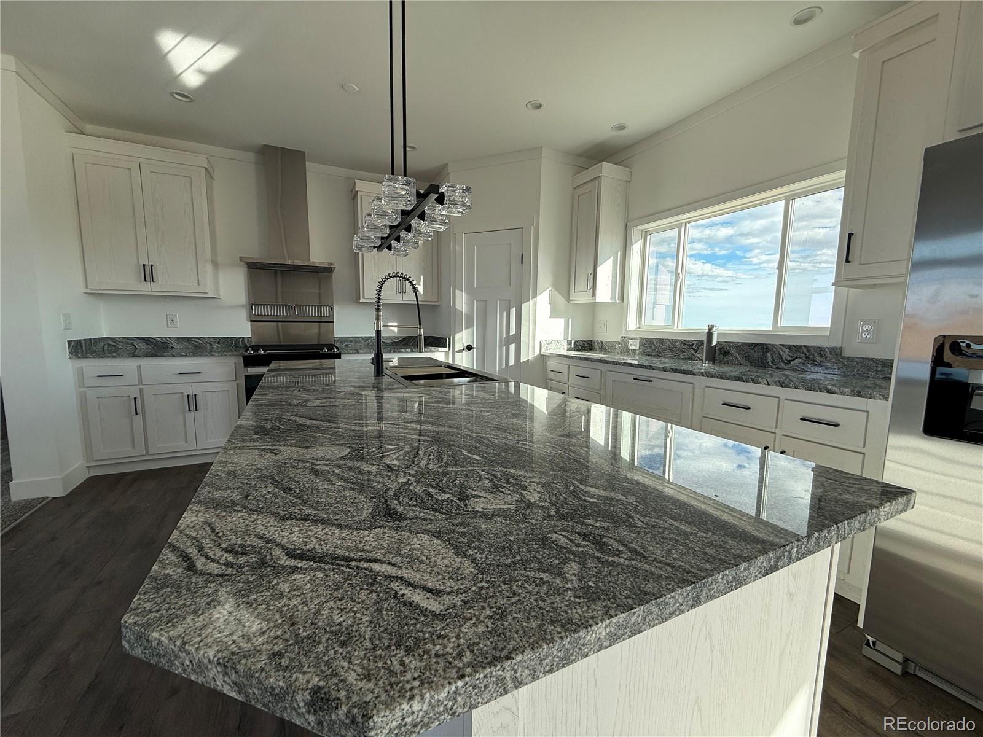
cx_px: 492
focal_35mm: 14
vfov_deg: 85.7
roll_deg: -1.1
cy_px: 368
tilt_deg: -5.9
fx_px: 398
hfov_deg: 102.1
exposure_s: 1/210
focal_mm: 2.22
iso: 64
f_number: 2.2
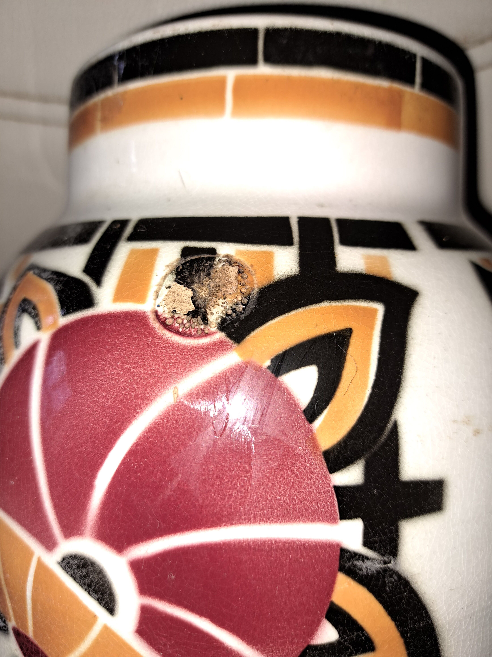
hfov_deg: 56.8
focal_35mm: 24
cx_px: 246
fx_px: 455
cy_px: 328
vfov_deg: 71.6
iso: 50
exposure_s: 1/100
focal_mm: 5.23
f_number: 1.8
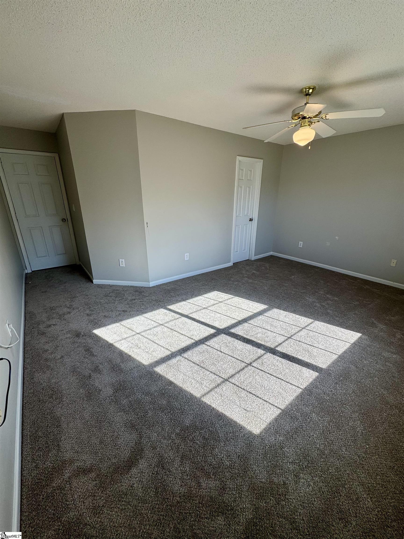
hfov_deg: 85.7
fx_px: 218
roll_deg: +0.5
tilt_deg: -19.6
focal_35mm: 14
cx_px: 202
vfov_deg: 102.1
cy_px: 270
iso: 40
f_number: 2.2
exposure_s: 1/185
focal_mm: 2.22
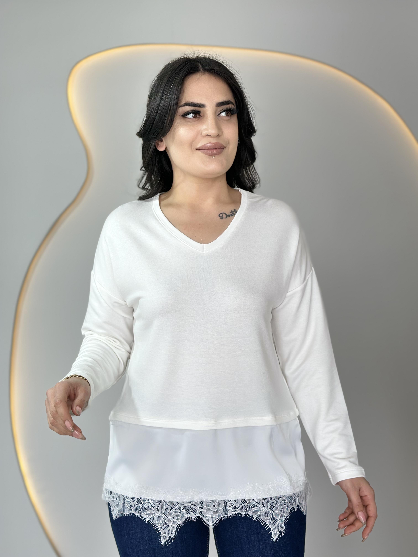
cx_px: 209
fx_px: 773
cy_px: 278
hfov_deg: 30.3
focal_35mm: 48
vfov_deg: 39.7
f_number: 1.78
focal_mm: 6.86
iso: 80
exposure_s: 1/299
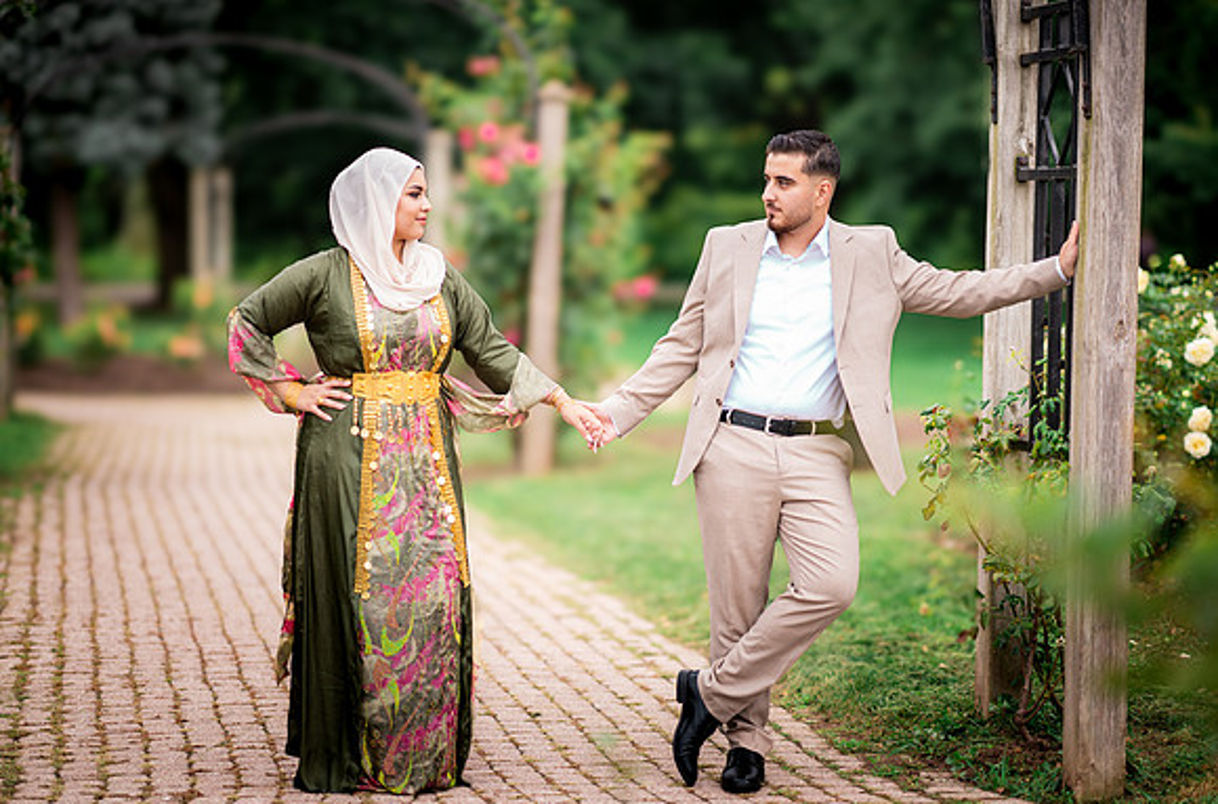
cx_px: 633
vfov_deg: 13.8
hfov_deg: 20.8
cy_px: 399
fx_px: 3311
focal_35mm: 98
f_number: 1.4
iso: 100
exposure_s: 1/1600
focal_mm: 85
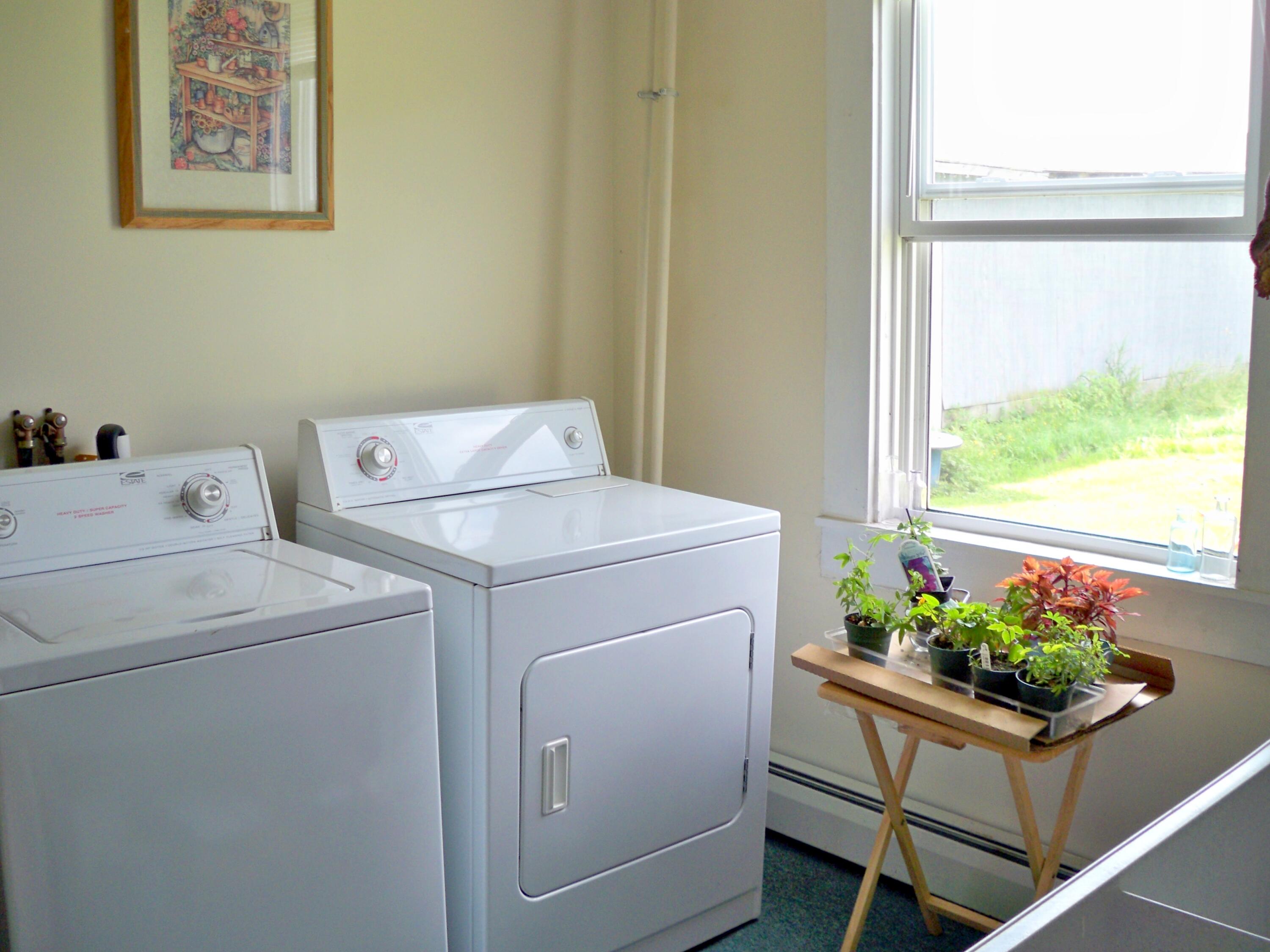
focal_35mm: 35
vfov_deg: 40.7
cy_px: 476
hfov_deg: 52.6
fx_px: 1284
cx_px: 635
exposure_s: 1/60
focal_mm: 6.3
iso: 100
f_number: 3.1
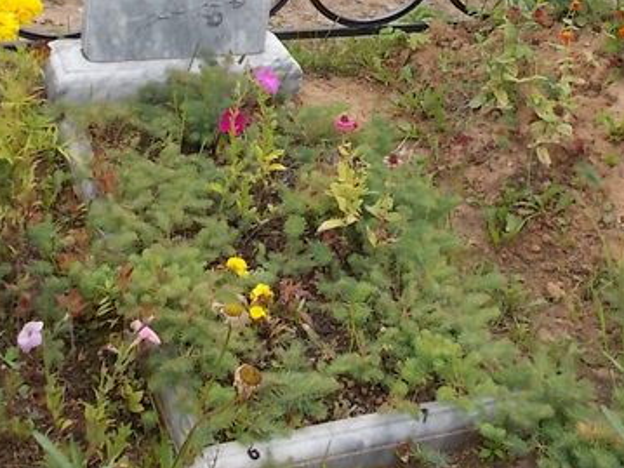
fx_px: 1045
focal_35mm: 58
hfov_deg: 33.2
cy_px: 3
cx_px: 327
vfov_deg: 24.1
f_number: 3.2
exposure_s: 1/400
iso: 80
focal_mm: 4.6
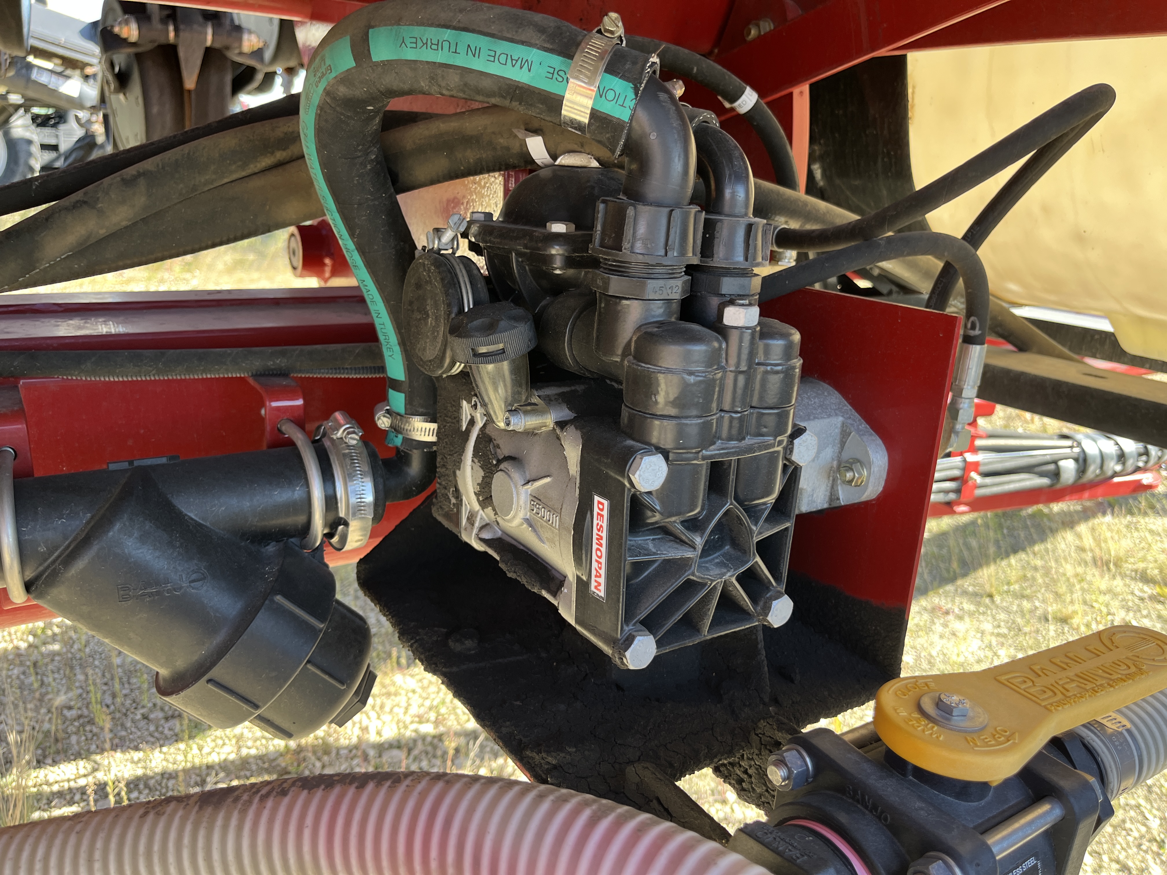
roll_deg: -2.3
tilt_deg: -12.8
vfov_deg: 53.1
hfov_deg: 67.3
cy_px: 438
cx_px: 584
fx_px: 877
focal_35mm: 26
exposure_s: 1/172
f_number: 1.6
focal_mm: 5.1
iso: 50
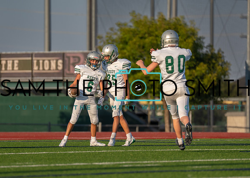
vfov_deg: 4.0
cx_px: 100
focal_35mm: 361
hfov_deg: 5.6
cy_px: 99
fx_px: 2566
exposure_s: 1/2500
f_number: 2.8
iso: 100
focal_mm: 200
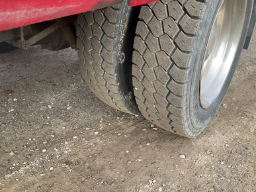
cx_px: 124
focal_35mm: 30
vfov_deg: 46.8
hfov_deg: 60.0
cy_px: 97
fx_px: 222
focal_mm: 3
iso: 32
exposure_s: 1/122
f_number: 1.8
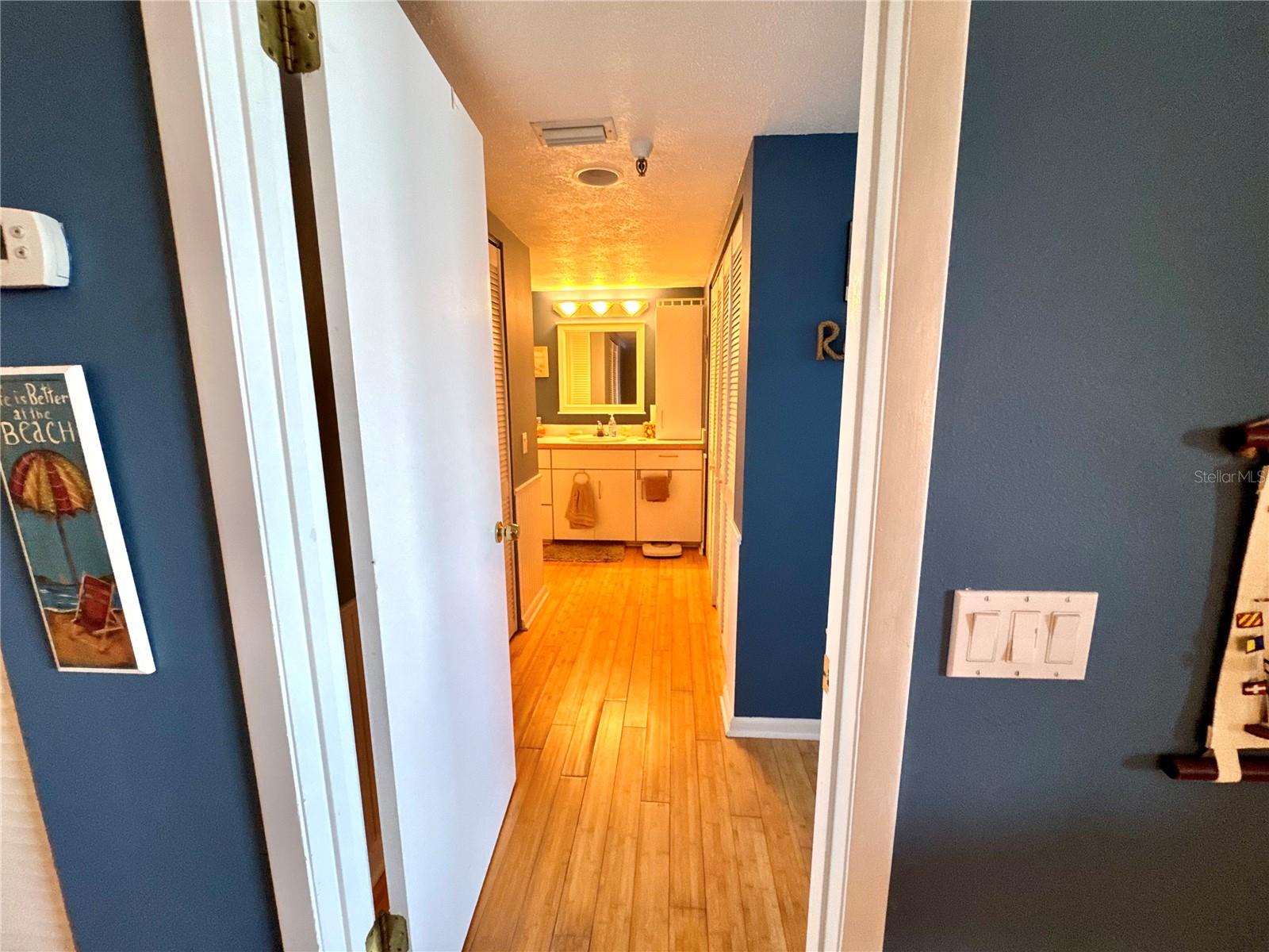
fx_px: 513
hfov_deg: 102.1
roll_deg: -0.1
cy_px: 476
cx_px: 634
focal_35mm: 14
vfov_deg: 85.7
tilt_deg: -10.3
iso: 320
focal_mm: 2.22
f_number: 2.2
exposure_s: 1/120
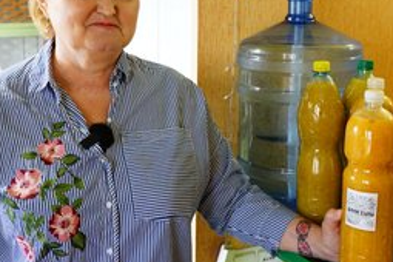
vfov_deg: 24.4
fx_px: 600
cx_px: 196
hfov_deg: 36.2
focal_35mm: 55
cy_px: 72
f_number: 5.6
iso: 4000
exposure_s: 1/125
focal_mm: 35
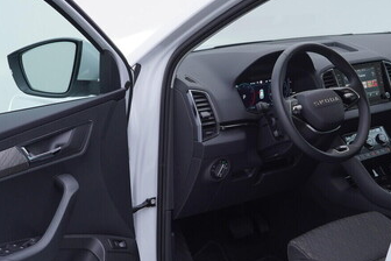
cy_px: 136
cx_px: 204
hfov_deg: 33.9
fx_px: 641
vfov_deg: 23.0
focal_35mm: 59
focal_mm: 24
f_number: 3.5
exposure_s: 1/60
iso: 125
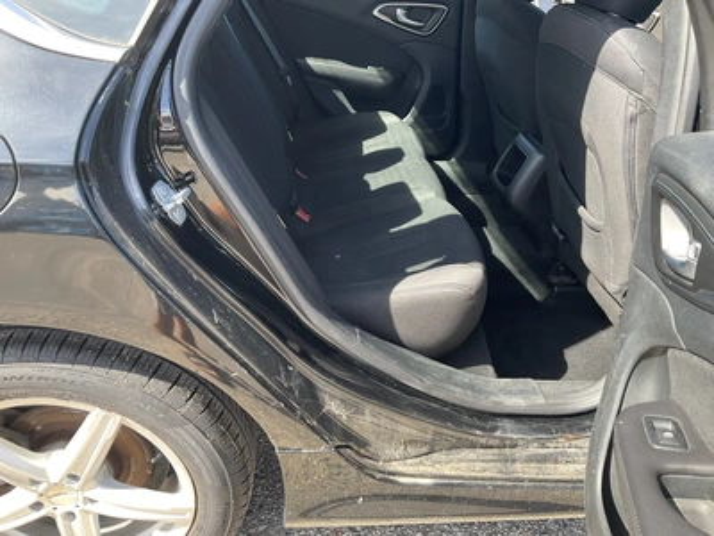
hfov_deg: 61.7
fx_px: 598
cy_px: 268
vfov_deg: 48.2
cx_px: 357
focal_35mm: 29
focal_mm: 3
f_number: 1.8
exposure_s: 1/122
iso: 25
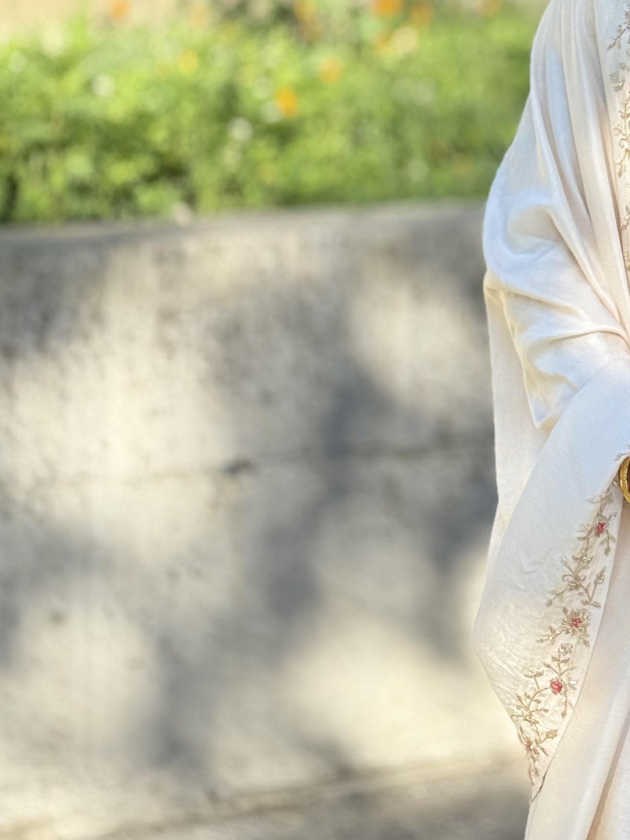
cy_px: 67
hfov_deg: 13.2
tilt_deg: -5.2
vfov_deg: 17.6
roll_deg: -1.0
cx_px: 704
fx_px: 2668
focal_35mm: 110
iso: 64
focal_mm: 6.76
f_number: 1.78
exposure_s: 1/2033
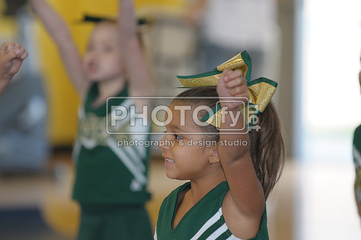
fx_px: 3004
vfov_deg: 4.6
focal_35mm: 300
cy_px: 120
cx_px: 180
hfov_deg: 6.9
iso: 500
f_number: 3.5
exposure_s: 1/60
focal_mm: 200
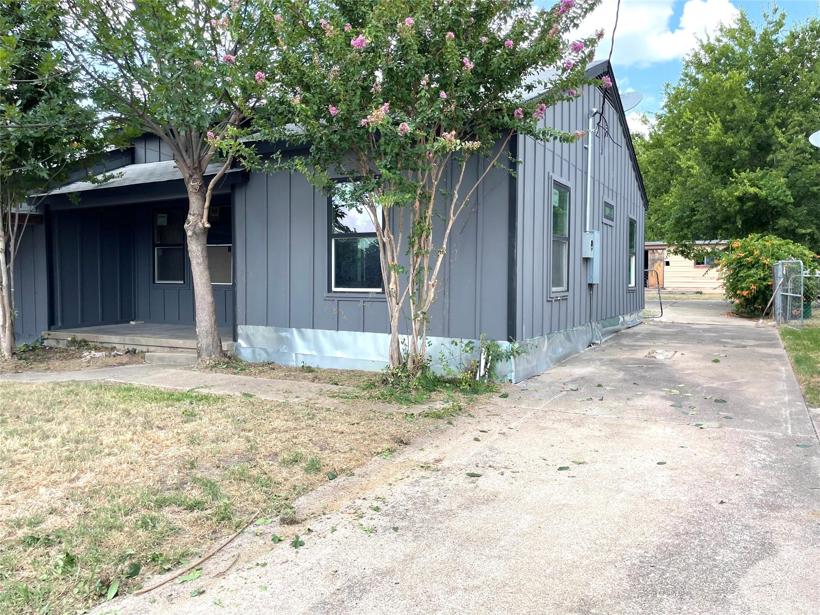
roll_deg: -0.1
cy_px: 308
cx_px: 410
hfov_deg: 67.3
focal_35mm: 26
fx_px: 616
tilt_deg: -2.2
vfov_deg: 53.1
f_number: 1.6
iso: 32
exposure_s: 1/749
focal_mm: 4.2
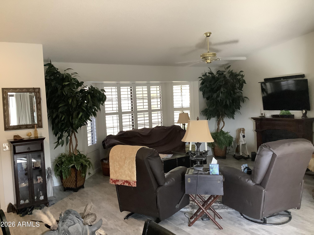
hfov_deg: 58.4
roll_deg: +2.7
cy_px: 118
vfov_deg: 45.4
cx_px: 157
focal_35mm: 31
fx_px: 281
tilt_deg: -4.4
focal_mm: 3.3
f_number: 2.4
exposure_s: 1/60
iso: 320
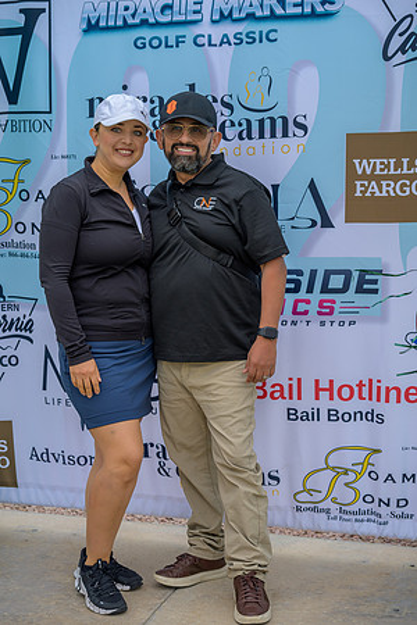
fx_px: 990
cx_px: 208
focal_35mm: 57
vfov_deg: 35.1
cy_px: 312
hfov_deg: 23.8
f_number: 4
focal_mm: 57
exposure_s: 1/200
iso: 125
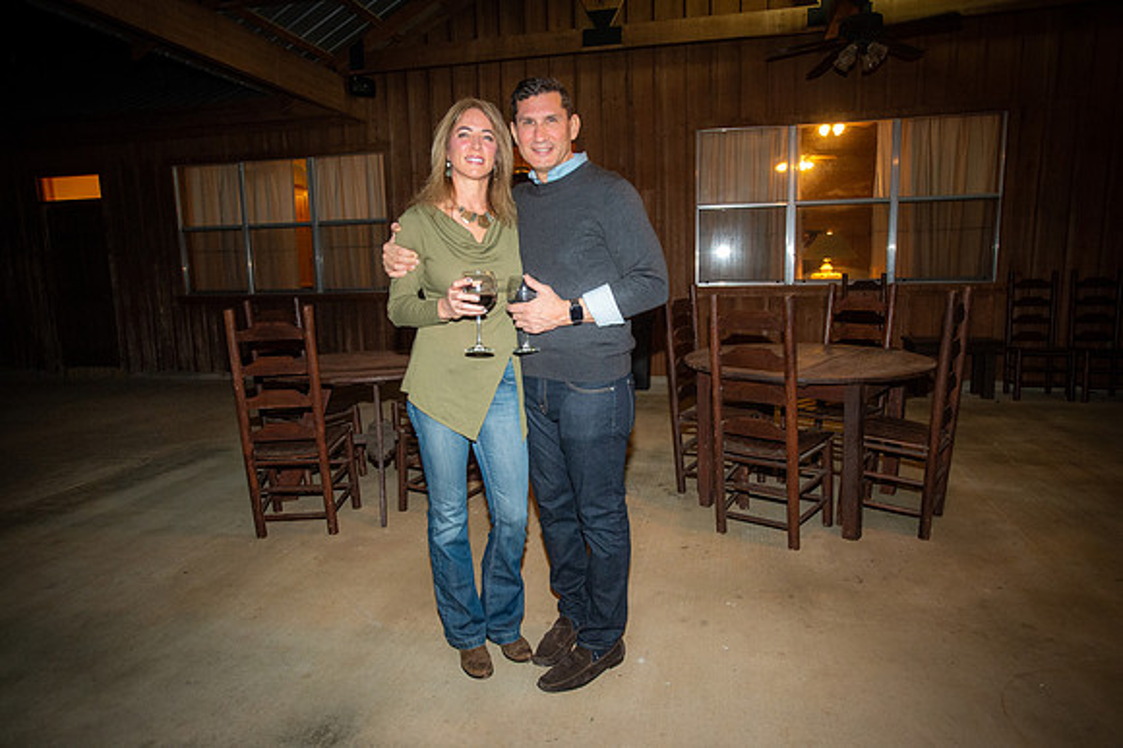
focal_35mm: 22
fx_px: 686
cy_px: 374
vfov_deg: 57.2
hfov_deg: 78.6
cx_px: 562
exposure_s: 1/125
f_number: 3.5
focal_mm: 22
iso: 4000
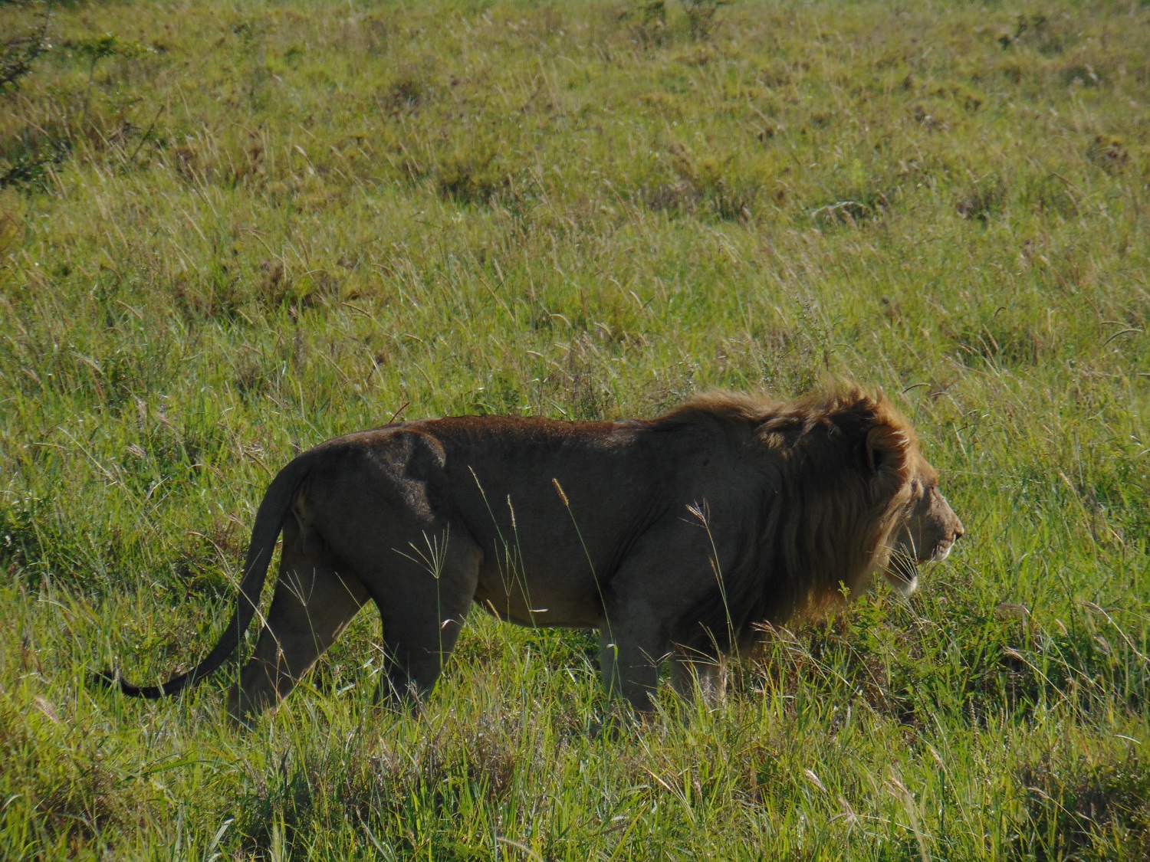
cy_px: 431
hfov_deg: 6.5
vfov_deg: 4.8
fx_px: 10199
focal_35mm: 307
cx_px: 575
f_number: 4.2
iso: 80
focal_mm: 55.1
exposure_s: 1/1000
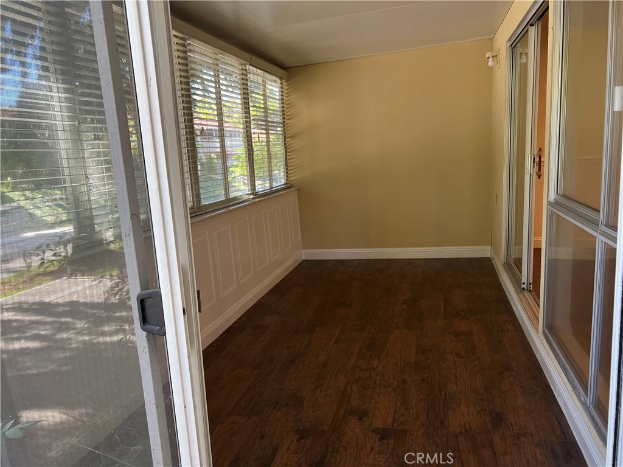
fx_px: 468
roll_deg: +3.1
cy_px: 234
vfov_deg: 53.1
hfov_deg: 67.3
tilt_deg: -10.7
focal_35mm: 26
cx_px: 312
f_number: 1.5
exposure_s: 1/121
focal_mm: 5.7
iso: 100
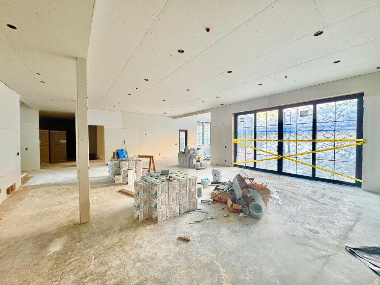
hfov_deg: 102.1
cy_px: 142
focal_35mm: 14
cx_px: 190
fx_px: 154
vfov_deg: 85.7
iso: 320
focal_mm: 2.22
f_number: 2.2
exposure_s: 1/60
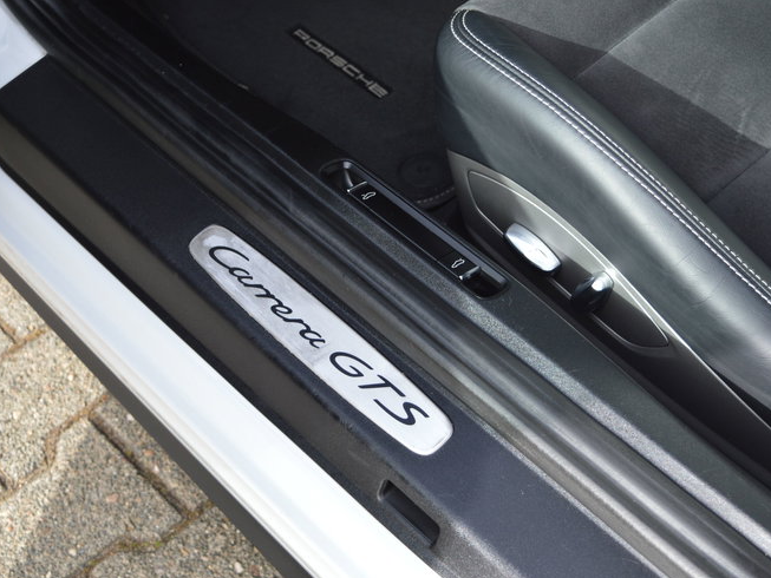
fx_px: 1359
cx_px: 386
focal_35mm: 61
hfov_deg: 31.7
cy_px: 281
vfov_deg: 24.0
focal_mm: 36
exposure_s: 1/125
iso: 110
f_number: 5.6
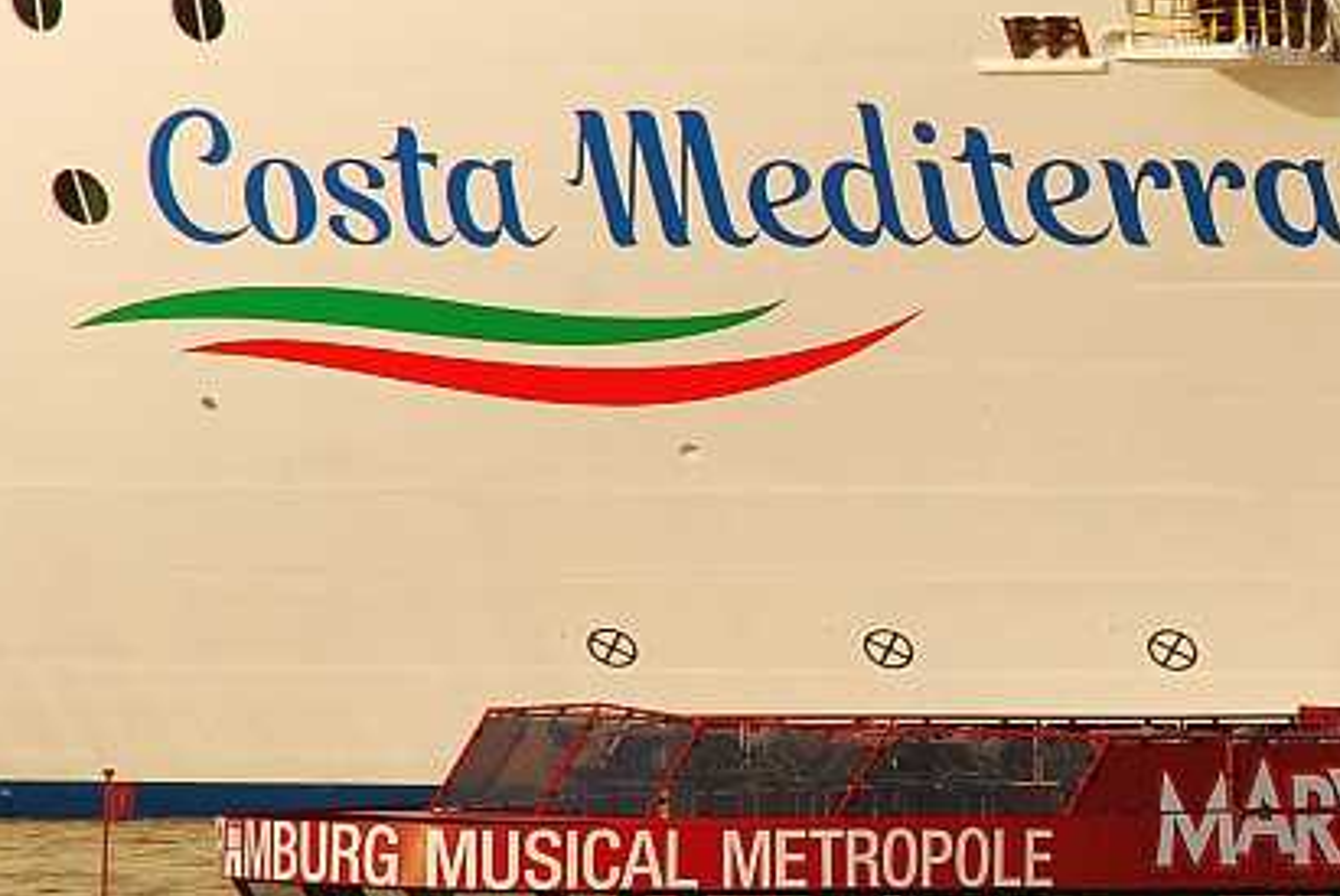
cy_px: 660
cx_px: 1526
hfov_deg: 4.1
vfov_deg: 2.7
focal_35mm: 504
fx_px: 18789
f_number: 10
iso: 200
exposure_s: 1/200
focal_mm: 135
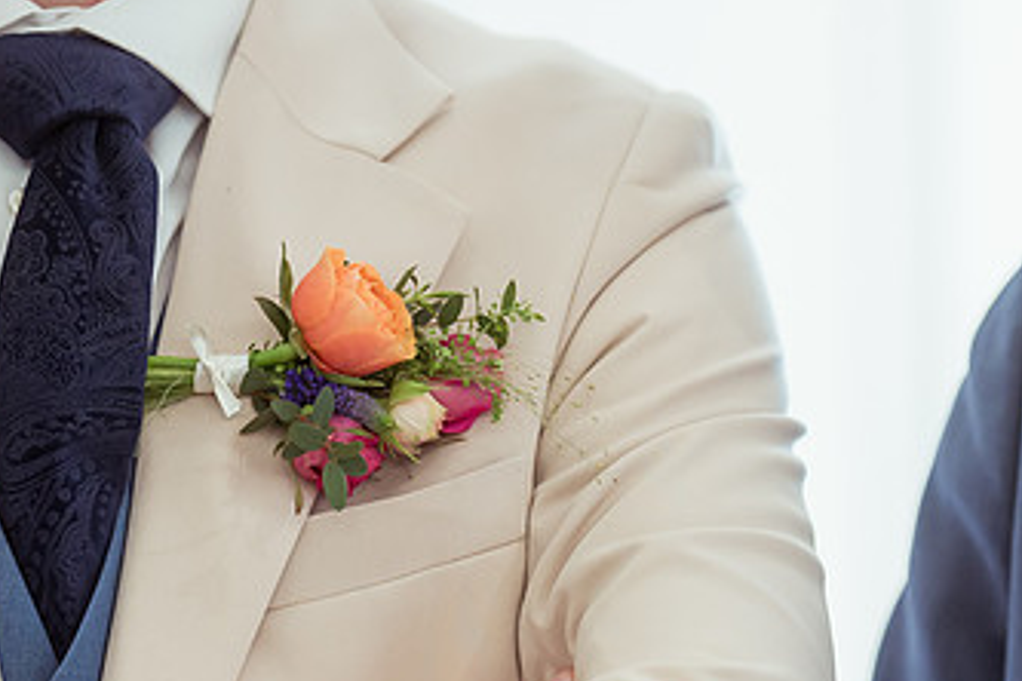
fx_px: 9992
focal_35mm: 352
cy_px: 486
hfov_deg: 5.8
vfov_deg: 3.9
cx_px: 135
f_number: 2
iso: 1250
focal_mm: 135
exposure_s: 1/500
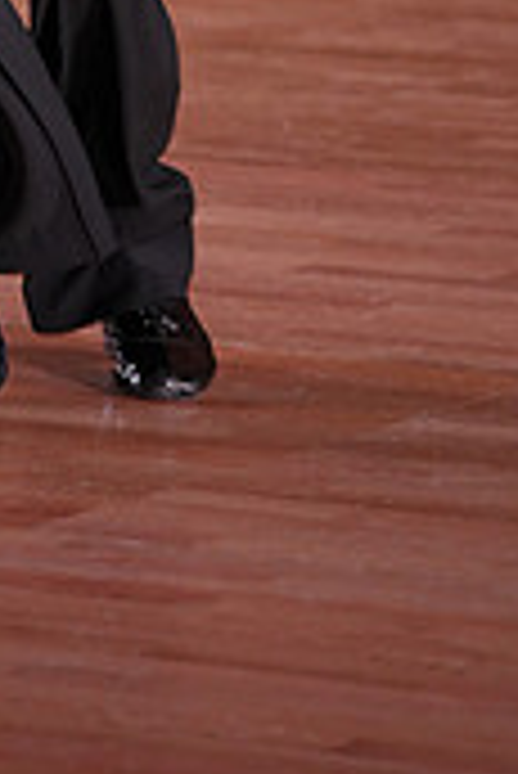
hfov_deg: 3.5
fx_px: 8335
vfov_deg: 5.3
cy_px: -477
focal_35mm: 387
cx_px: -214
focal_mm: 115
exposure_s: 1/400
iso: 800
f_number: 2.8
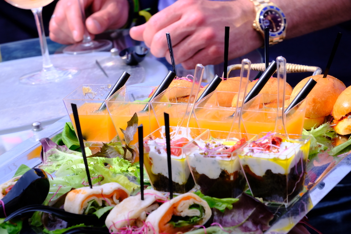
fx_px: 1287
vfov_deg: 10.4
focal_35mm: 132
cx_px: 176
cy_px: 117
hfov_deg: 15.5
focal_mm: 88.2
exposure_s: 1/125
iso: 500
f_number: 14
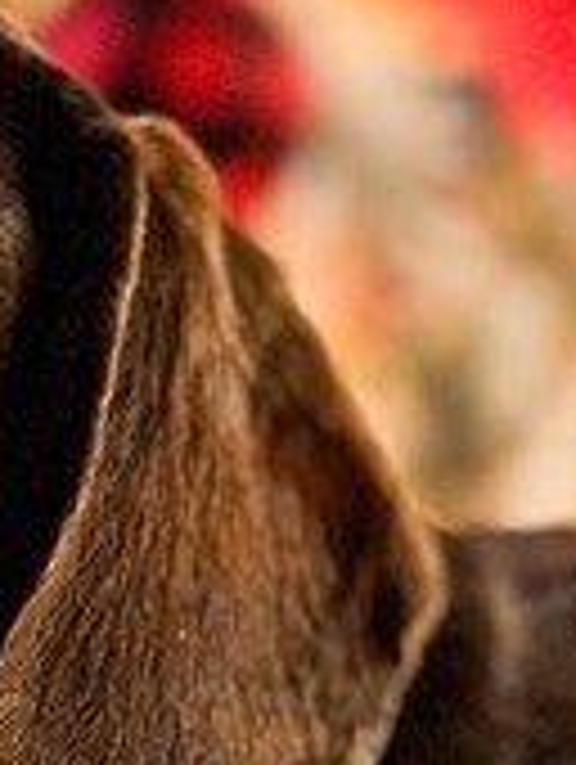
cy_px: 850
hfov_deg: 11.7
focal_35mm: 127
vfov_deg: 15.1
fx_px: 2811
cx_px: 142
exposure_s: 1/40
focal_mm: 6.86
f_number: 1.8
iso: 640
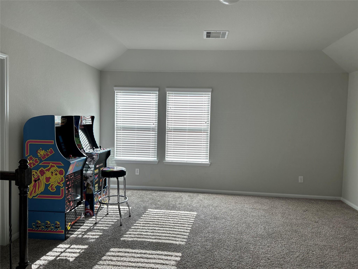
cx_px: 179
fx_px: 269
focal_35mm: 26
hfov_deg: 67.3
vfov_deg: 53.1
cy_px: 134
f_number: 1.5
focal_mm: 5.7
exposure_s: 1/166
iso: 64
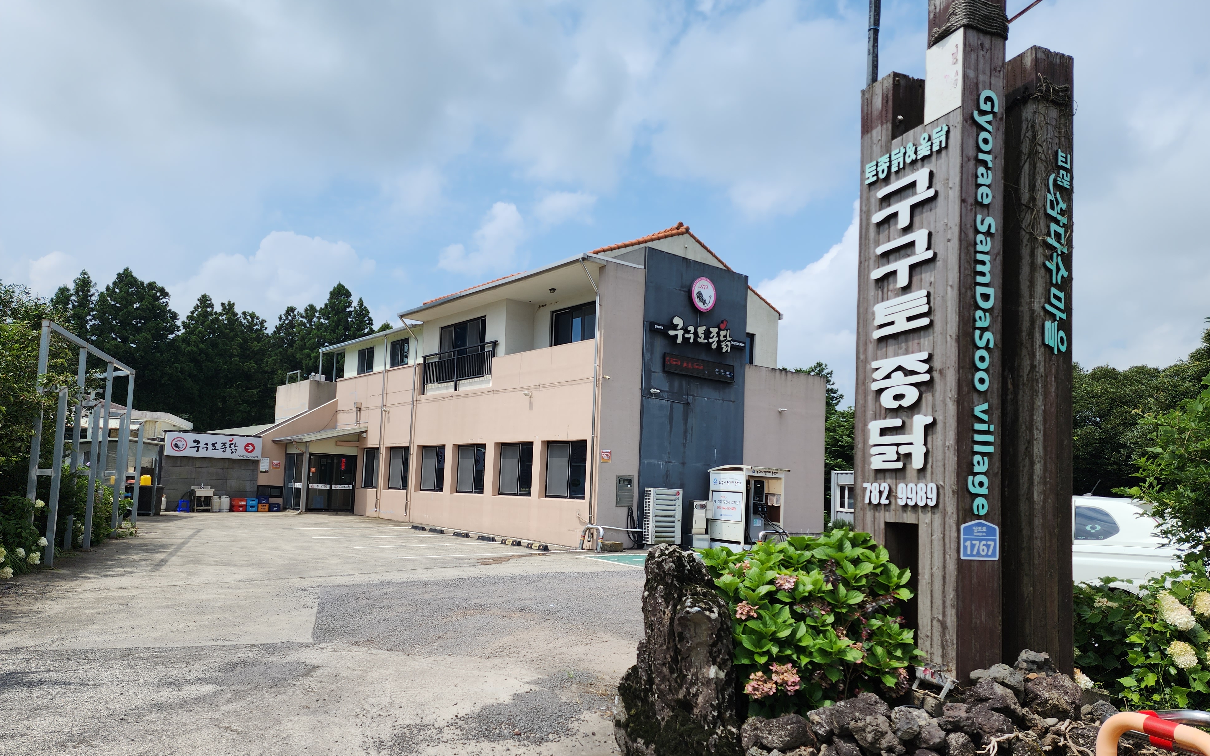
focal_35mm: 25
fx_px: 824
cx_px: 617
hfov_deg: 72.5
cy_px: 433
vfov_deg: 49.1
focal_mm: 6.4
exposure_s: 1/1321
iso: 12
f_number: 1.8
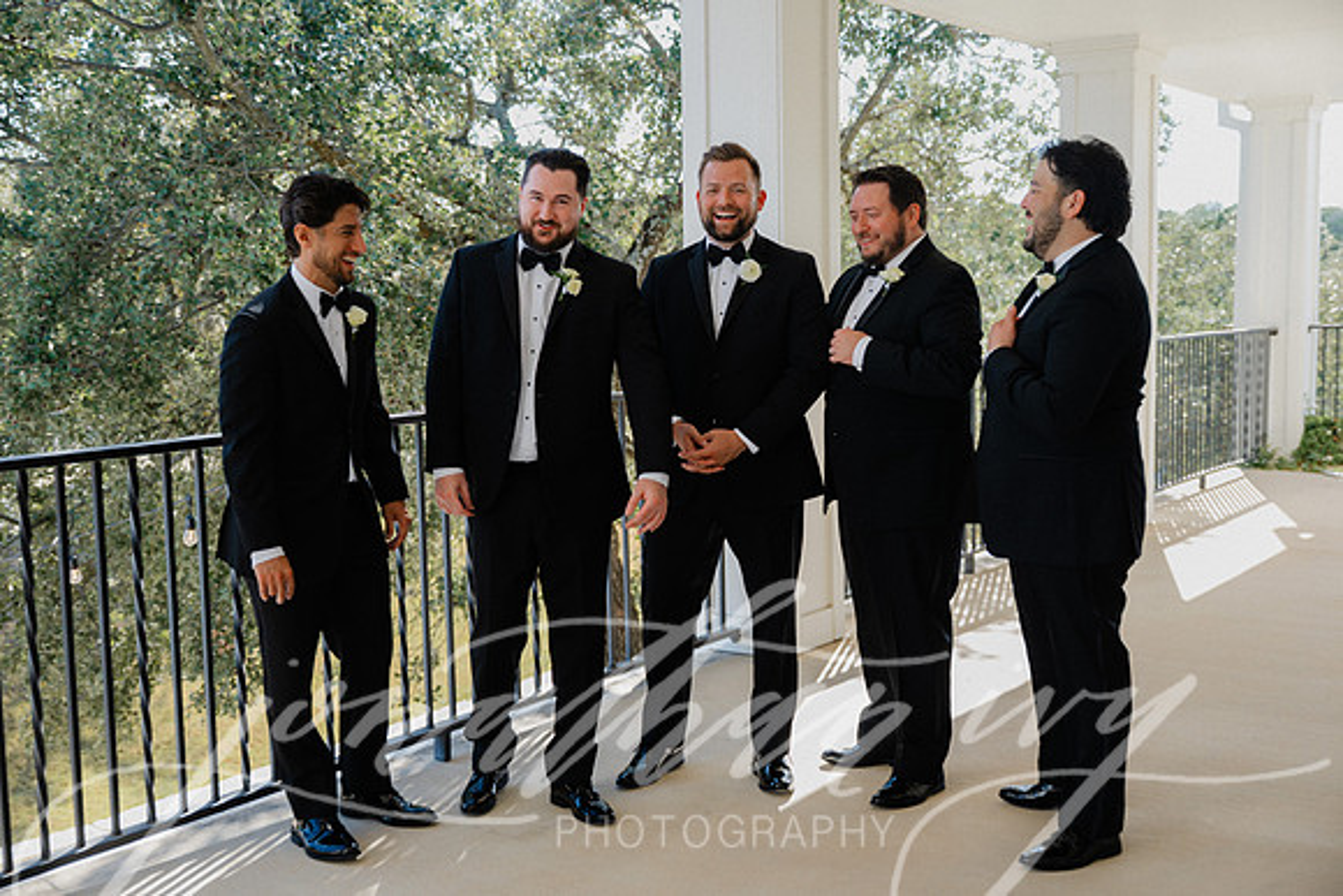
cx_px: 672
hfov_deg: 46.4
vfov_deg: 31.9
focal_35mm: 42
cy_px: 448
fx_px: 1567
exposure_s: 1/125
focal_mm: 42
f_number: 2.8
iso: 40
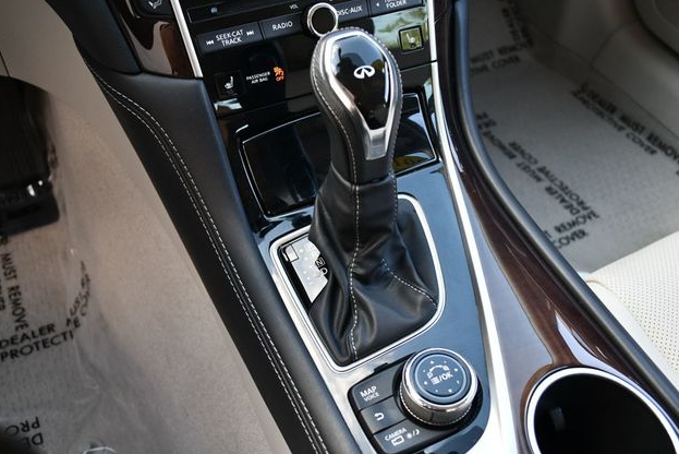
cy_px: 222
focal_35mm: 37
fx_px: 698
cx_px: 336
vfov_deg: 36.0
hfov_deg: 51.9
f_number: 3.5
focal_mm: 18
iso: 720
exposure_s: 1/250
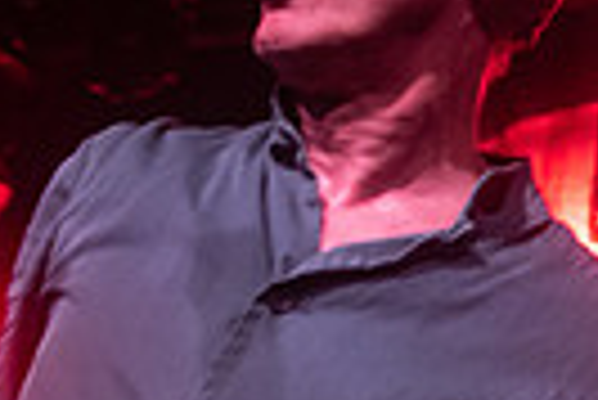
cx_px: 1287
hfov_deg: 11.1
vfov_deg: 8.2
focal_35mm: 164
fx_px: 2727
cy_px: 572
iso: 2000
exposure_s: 1/160
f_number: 3.2
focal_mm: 35
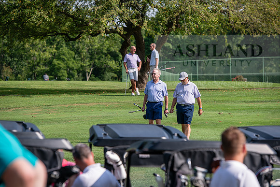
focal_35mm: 165
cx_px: 140
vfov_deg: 8.3
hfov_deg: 12.4
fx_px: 1284
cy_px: 94
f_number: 5
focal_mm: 165
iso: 80
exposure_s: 1/500
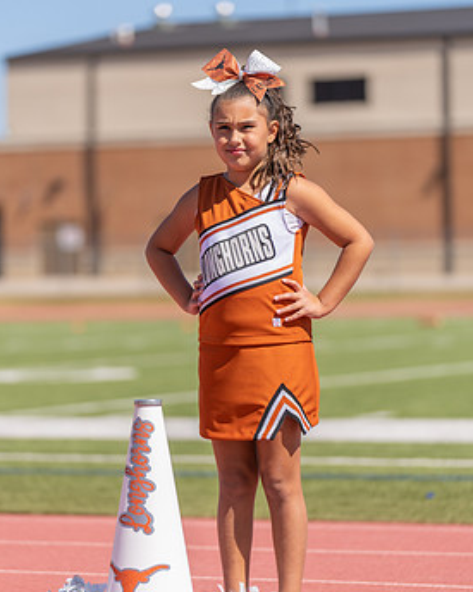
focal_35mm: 161
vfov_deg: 12.0
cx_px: 236
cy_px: 318
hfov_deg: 9.6
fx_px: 2819
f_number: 2.8
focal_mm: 131
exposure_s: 1/2000
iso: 100
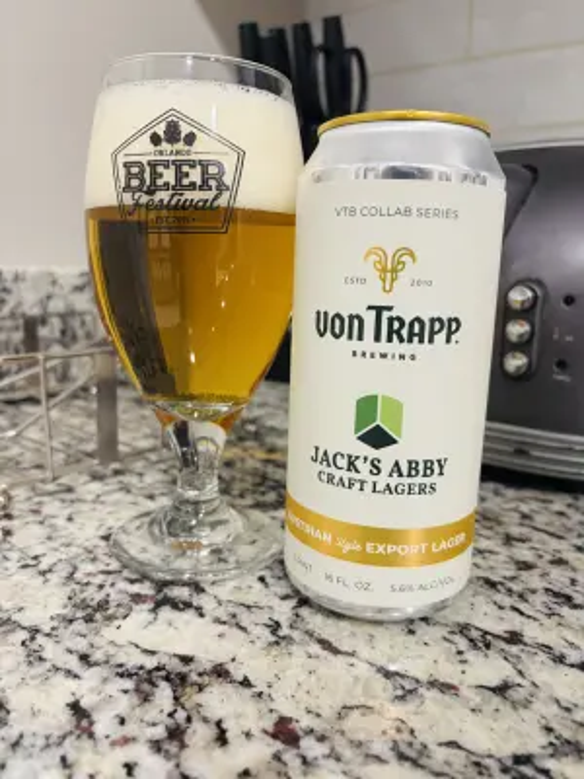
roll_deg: -2.4
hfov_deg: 53.1
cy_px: 390
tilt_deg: -10.8
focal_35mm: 26
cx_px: 292
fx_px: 585
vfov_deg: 67.3
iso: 320
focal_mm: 5.96
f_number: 1.6
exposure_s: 1/60
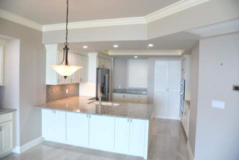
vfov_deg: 53.1
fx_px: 159
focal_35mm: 24
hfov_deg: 73.7
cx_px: 120
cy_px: 80
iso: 400
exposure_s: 1/100
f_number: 5
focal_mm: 24
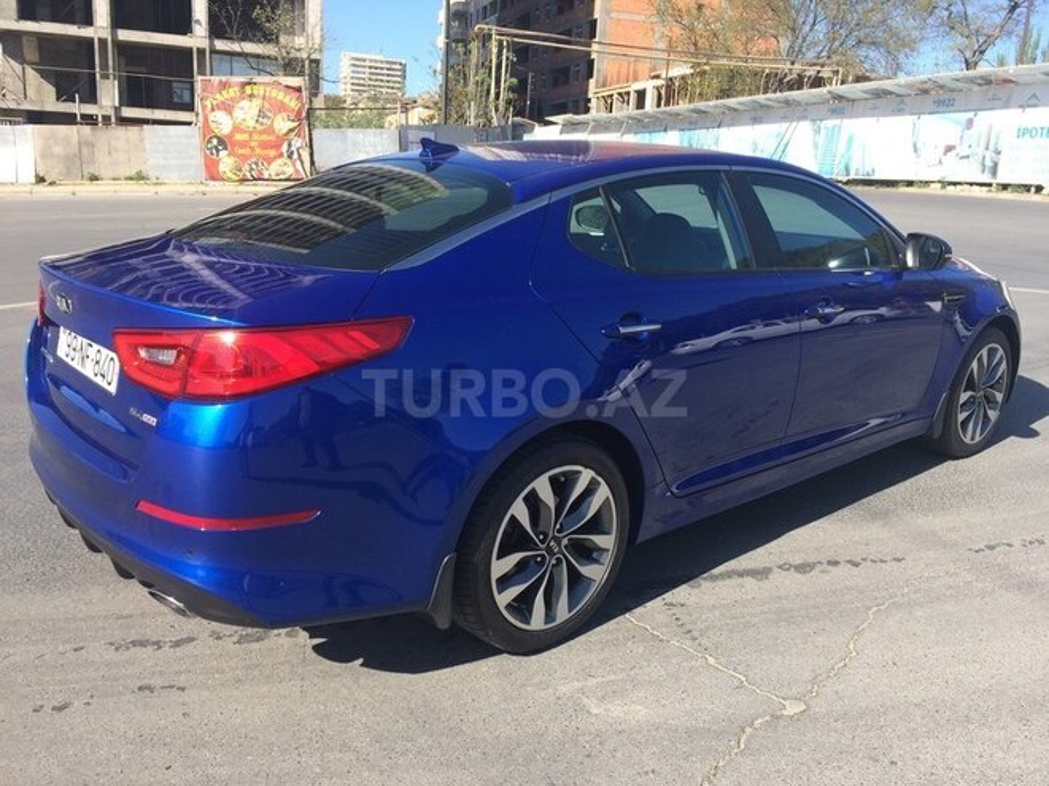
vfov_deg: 48.2
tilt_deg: -14.2
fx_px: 879
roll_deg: -4.0
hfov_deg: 61.7
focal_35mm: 29
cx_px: 524
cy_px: 393
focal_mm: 4.15
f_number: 2.2
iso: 32
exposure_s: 1/1001
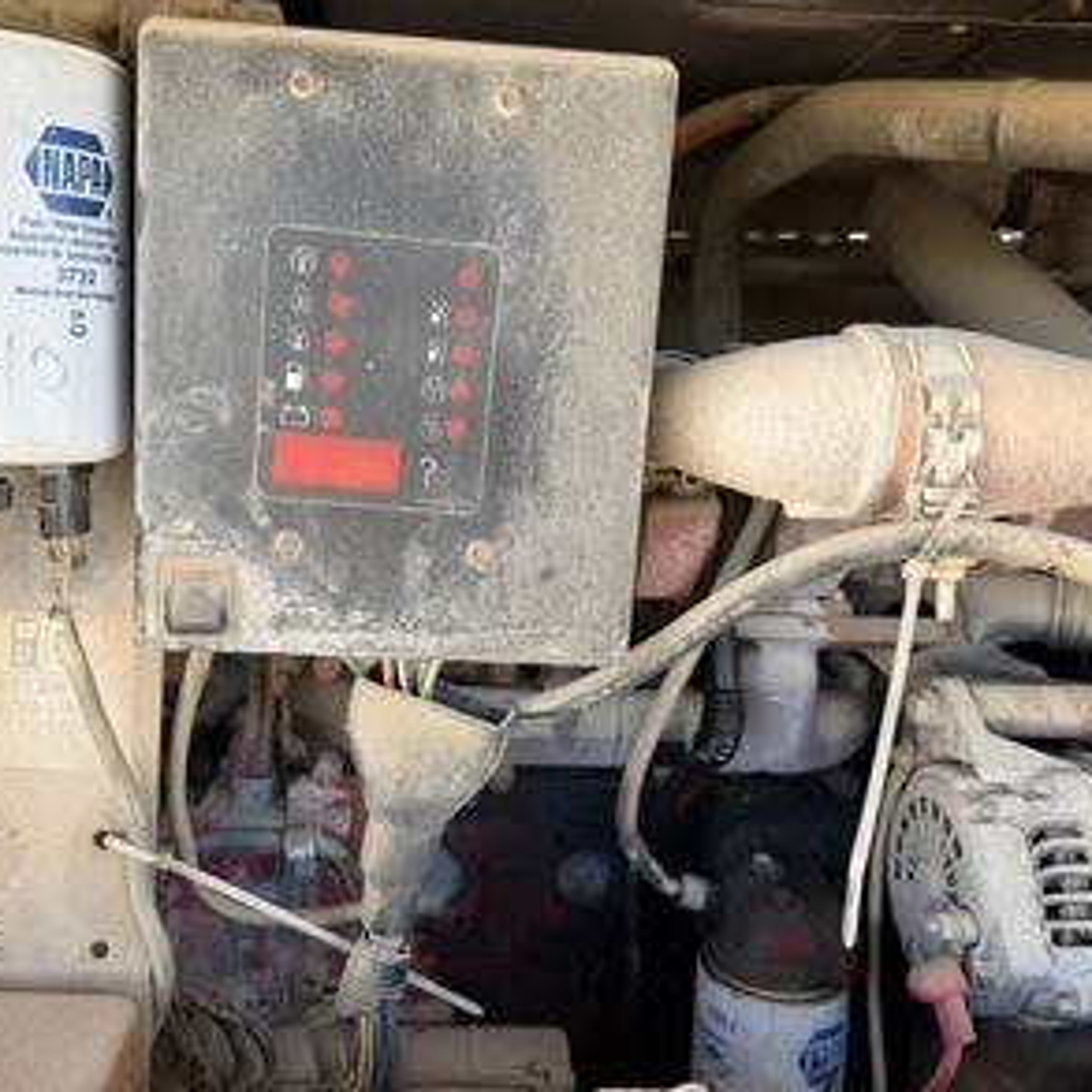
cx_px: 481
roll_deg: -1.4
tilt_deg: -7.0
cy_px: 548
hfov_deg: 55.5
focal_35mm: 29
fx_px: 1035
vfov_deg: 55.6
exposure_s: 1/363
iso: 80
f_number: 1.78
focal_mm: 6.76
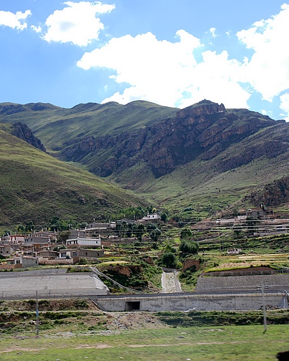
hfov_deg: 24.4
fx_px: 660
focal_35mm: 62
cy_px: 182
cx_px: 65
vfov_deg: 30.6
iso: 200
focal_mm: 29
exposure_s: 1/100
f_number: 7.1
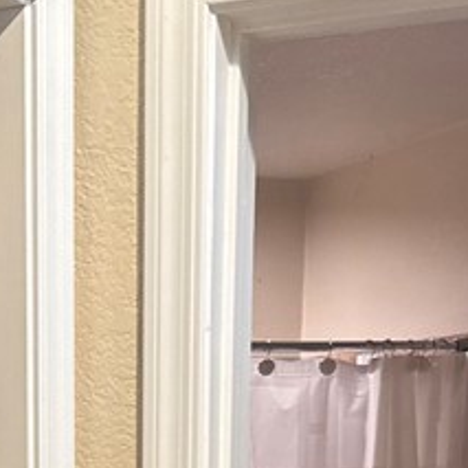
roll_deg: -1.4
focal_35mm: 102
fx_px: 1560
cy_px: 765
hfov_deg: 16.9
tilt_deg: -8.8
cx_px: 94
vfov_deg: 15.3
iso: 200
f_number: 1.78
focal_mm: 6.76
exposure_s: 1/60
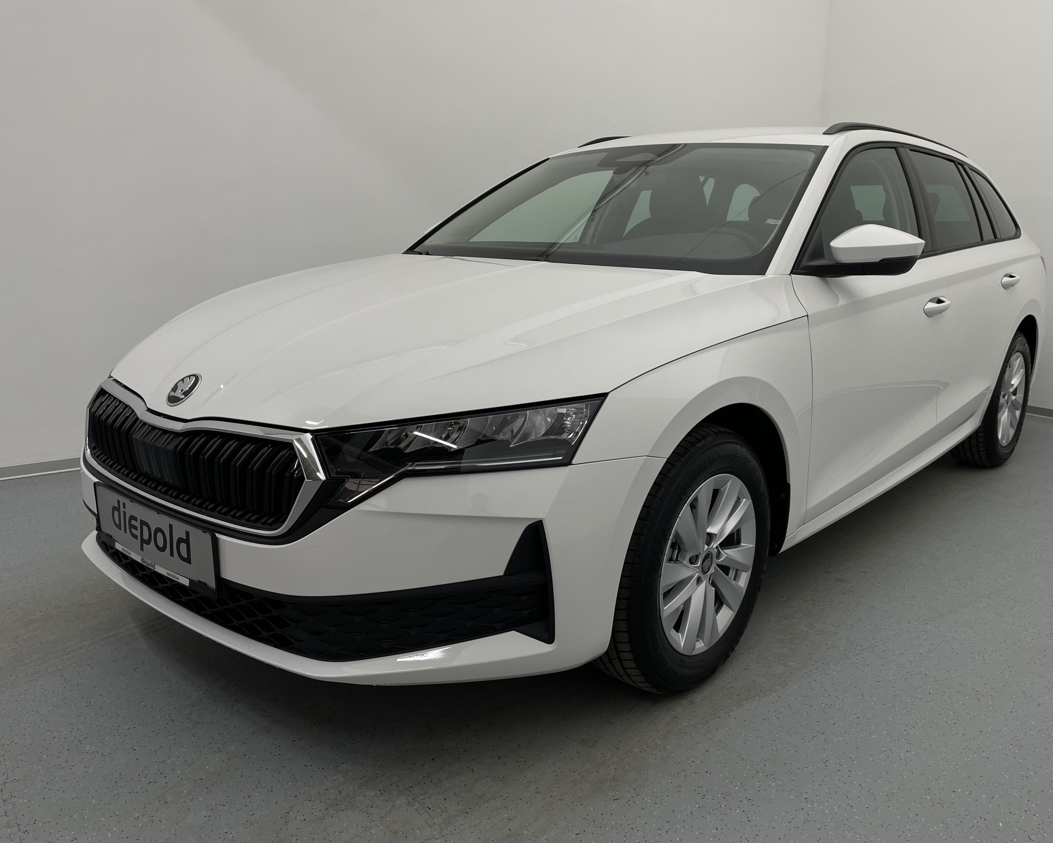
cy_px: 427
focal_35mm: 28
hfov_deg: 62.1
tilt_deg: -13.3
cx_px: 566
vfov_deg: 51.5
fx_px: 873
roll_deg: -0.5
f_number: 1.6
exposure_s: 1/110
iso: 32
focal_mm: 4.2
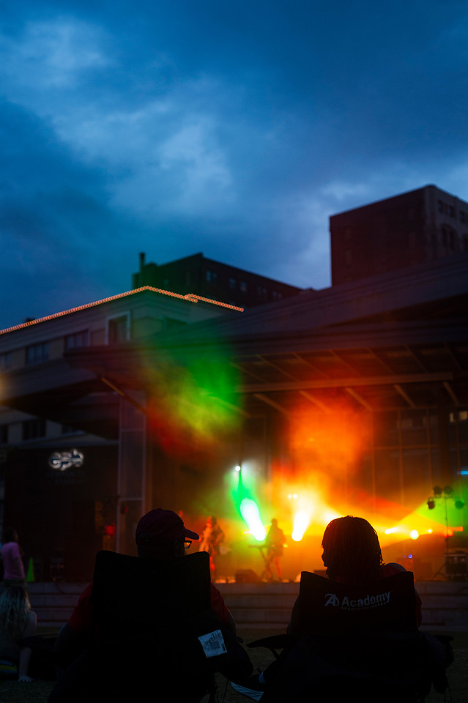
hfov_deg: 27.0
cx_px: 234
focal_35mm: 50
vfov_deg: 39.6
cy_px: 352
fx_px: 976
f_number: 4
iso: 800
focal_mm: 50
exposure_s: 1/80
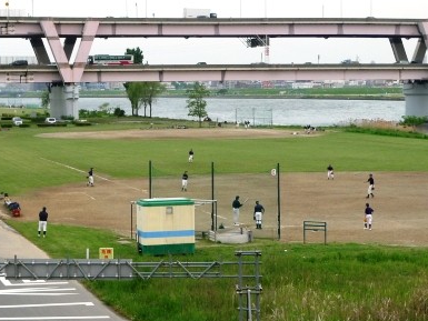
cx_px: 197
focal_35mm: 83
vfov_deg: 17.7
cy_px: 213
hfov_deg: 23.5
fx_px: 1027
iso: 200
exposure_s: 1/500
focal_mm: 12.8
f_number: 3.2
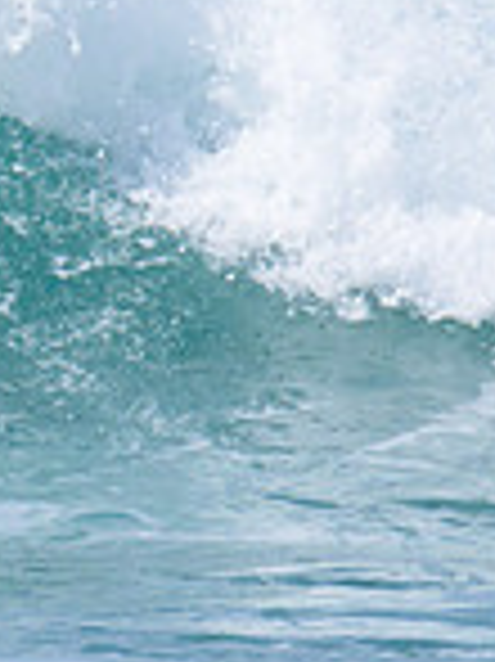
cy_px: 98
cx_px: -623
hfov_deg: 0.4
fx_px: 79431
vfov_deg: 0.5
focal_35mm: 4160
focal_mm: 800
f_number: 11
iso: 500
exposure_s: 1/2000
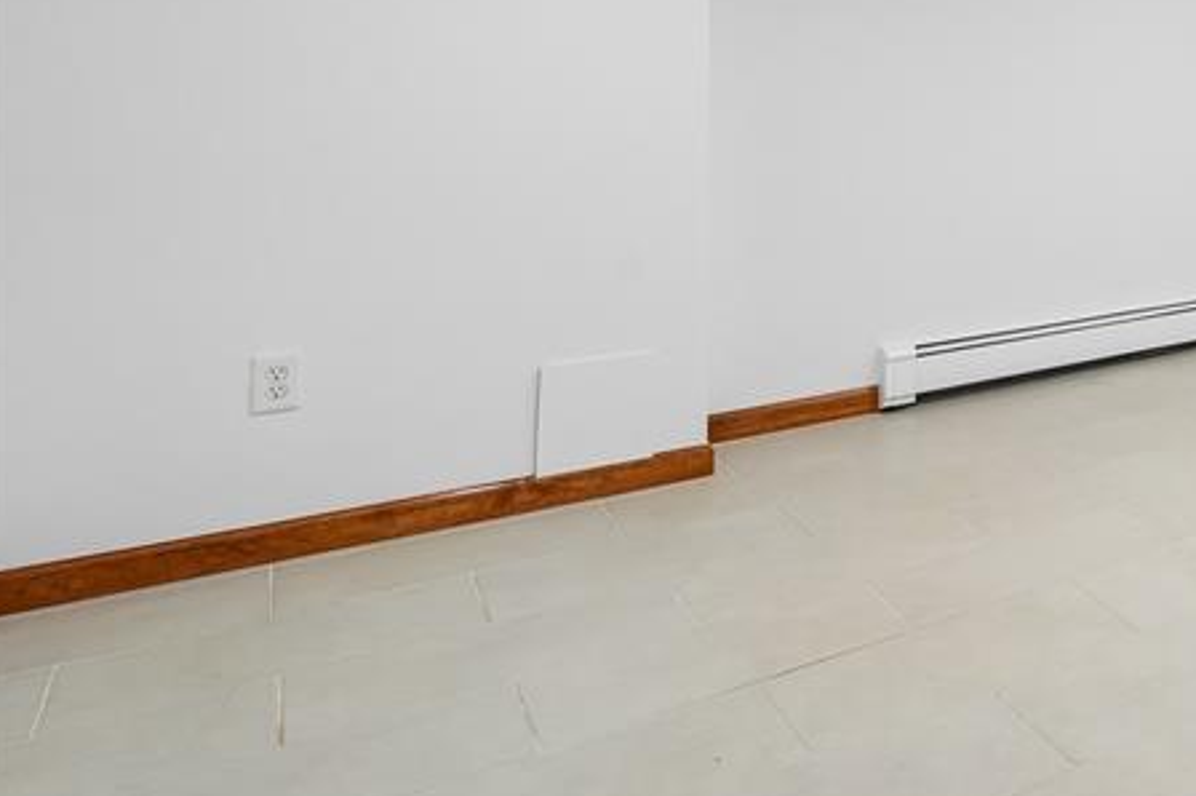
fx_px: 1062
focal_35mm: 32
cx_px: 1354
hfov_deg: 43.4
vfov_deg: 40.4
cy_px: 251
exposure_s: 1/40
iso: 1000
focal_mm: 14
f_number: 7.1
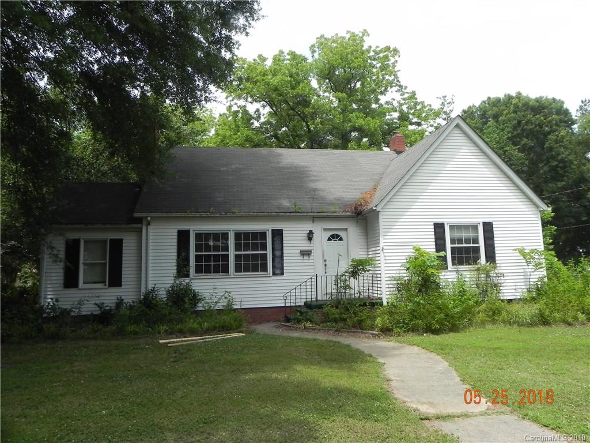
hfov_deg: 67.3
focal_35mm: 26
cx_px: 295
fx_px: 443
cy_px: 222
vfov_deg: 53.1
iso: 160
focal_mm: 4.6
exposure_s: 1/358
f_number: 6.3
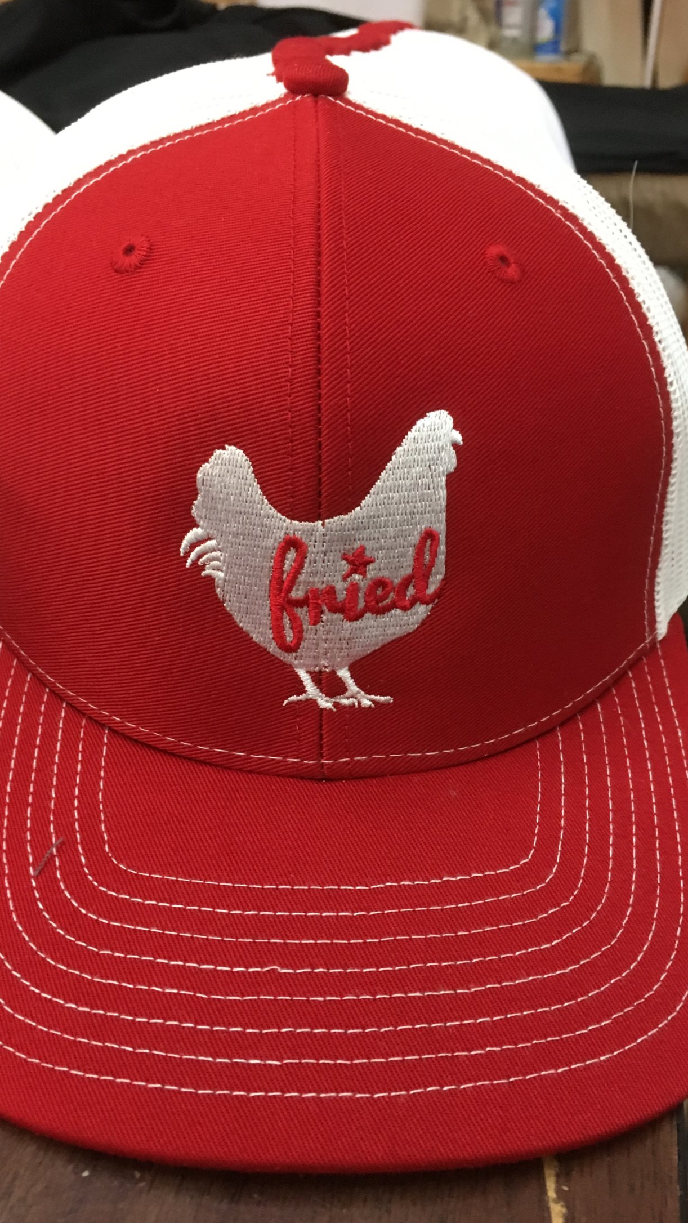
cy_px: 608
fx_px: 1038
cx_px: 329
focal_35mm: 32
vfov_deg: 61.0
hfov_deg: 36.7
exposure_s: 1/30
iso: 200
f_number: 2.2
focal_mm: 4.15
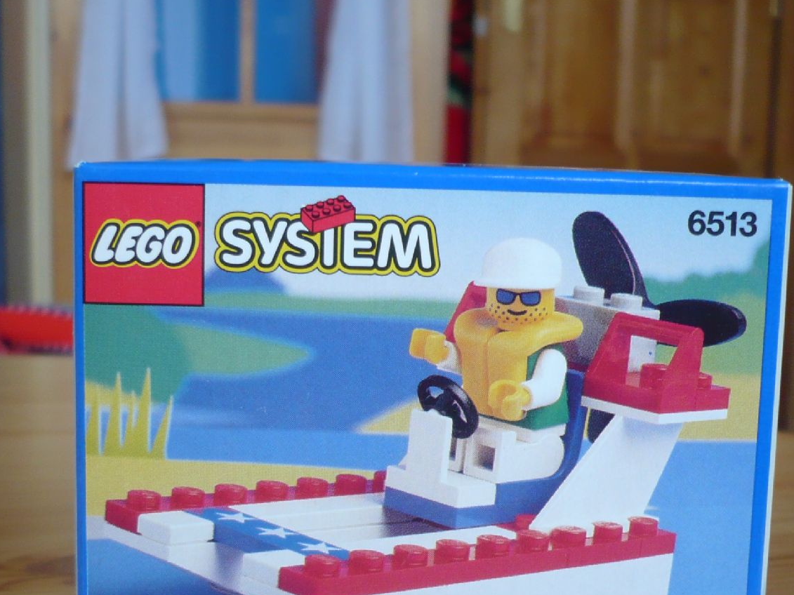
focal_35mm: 61
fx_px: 1399
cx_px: 397
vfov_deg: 23.8
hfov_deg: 31.7
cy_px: 448
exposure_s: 1/30
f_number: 2.8
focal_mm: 5.8
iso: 100
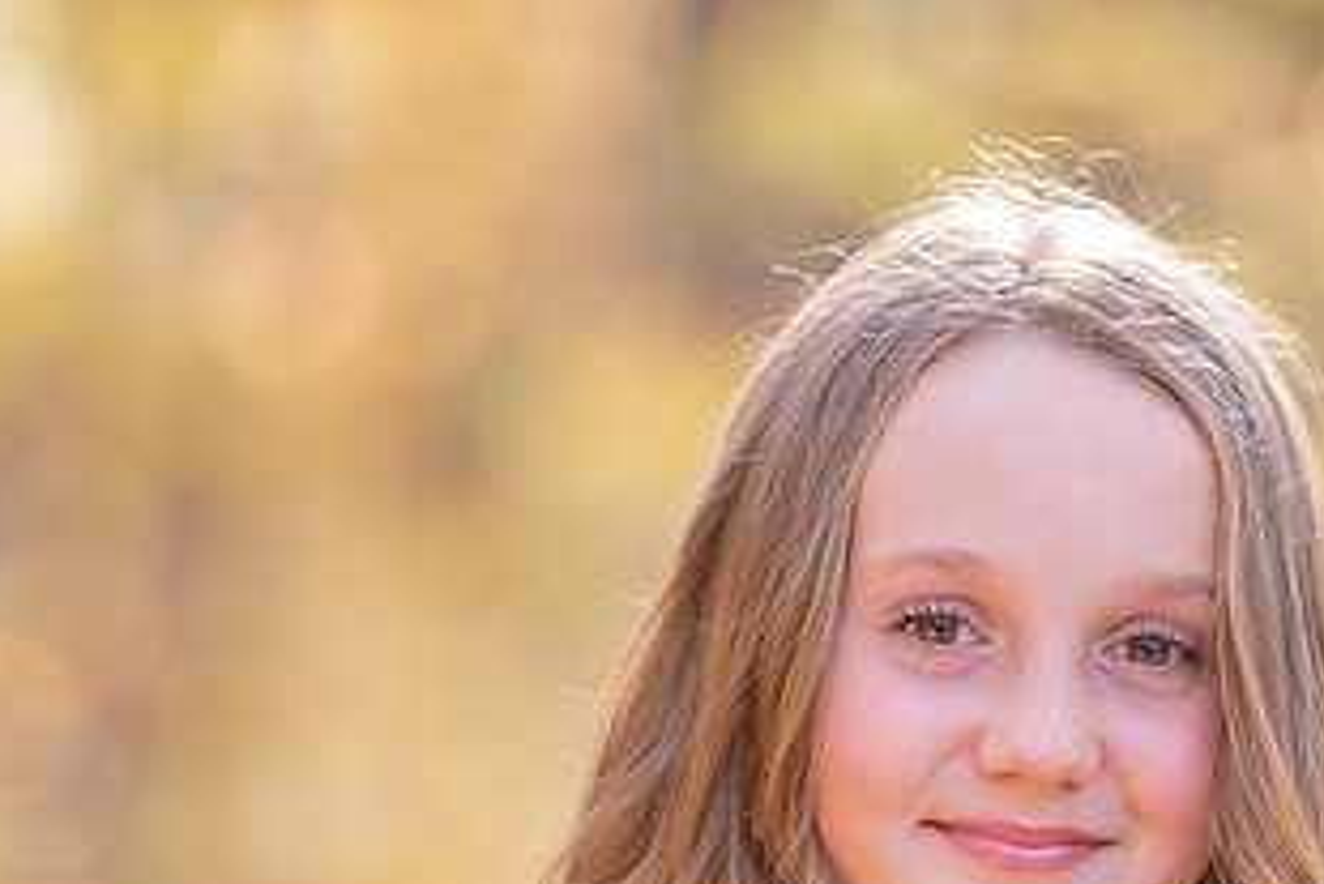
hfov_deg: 5.6
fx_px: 13503
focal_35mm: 367
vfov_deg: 3.7
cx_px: 706
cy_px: 759
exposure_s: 1/250
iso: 640
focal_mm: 170
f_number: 3.2
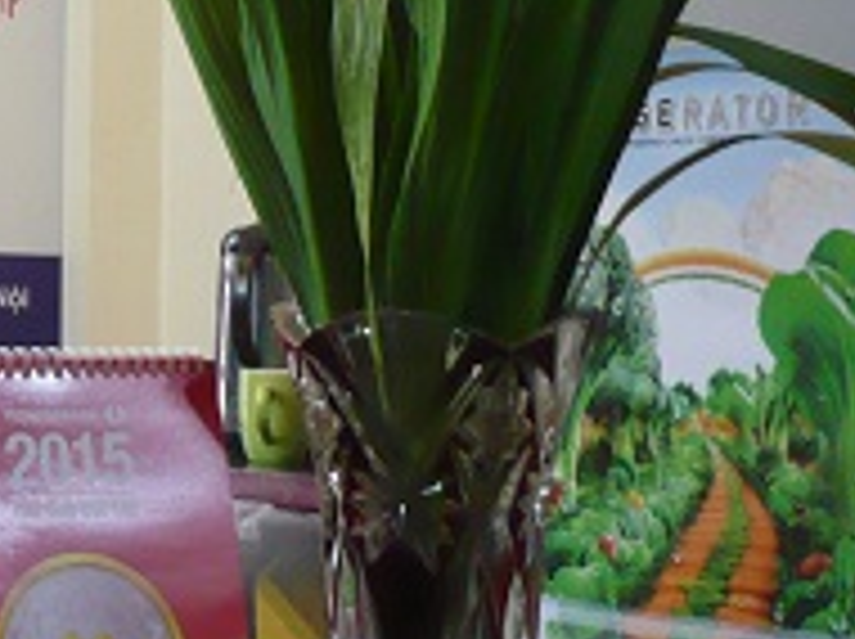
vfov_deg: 11.5
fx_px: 3182
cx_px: -644
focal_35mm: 129
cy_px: 223
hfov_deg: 13.8
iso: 200
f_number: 2.8
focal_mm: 5.8
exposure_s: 1/10
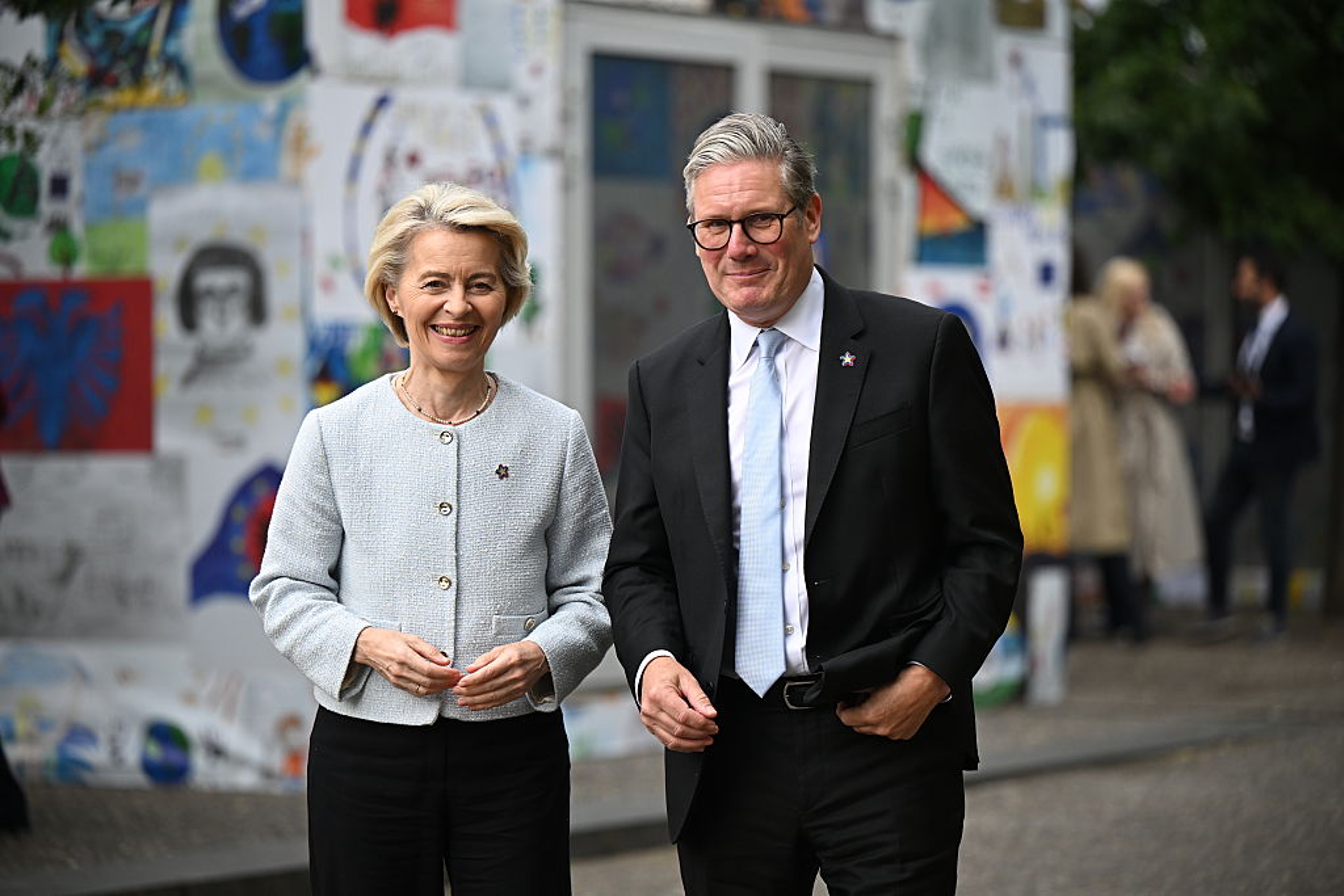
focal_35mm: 140
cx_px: 672
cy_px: 448
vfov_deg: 9.8
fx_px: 5227
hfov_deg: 14.7
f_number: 2.8
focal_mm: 140
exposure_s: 1/2000
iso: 800
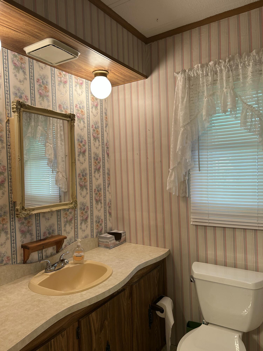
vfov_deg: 67.3
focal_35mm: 26
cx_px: 132
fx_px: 263
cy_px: 176
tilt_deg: -1.6
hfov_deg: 53.1
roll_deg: +1.5
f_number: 1.5
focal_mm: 5.7
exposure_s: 1/60
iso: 80
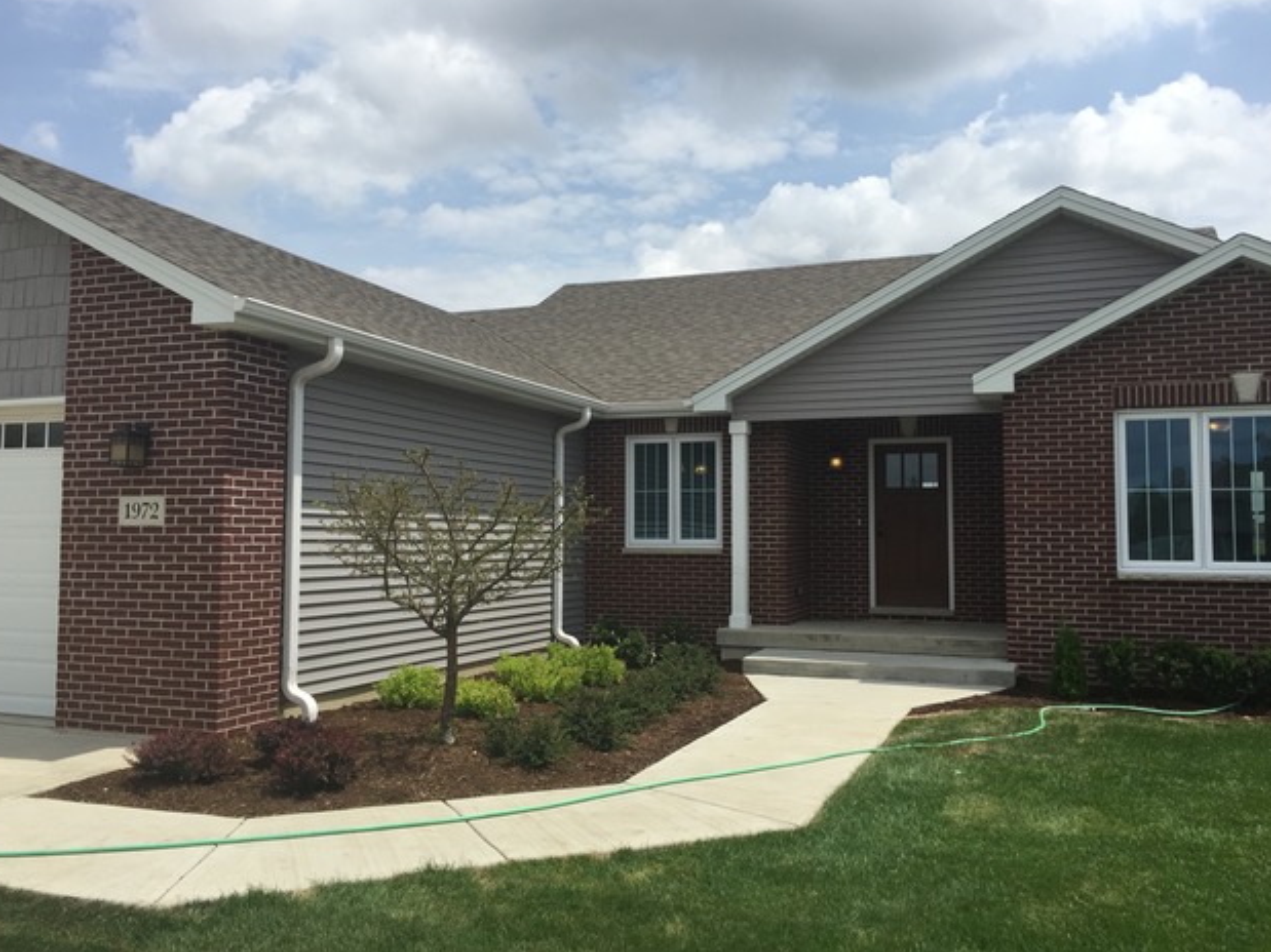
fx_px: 1101
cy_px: 462
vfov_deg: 46.8
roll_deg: -0.5
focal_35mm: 30
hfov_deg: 60.0
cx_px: 628
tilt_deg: +3.6
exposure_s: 1/2639
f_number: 2.2
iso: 32
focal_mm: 4.15
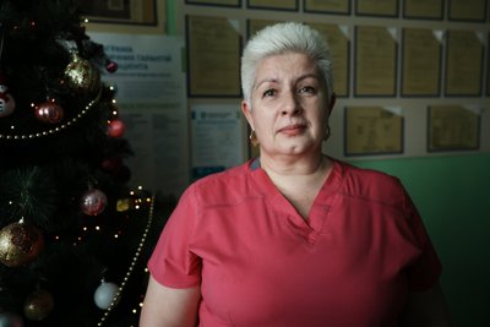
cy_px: 164
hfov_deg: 54.4
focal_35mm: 35
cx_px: 245
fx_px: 477
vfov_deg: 37.9
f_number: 2.8
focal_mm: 35
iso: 1600
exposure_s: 1/100
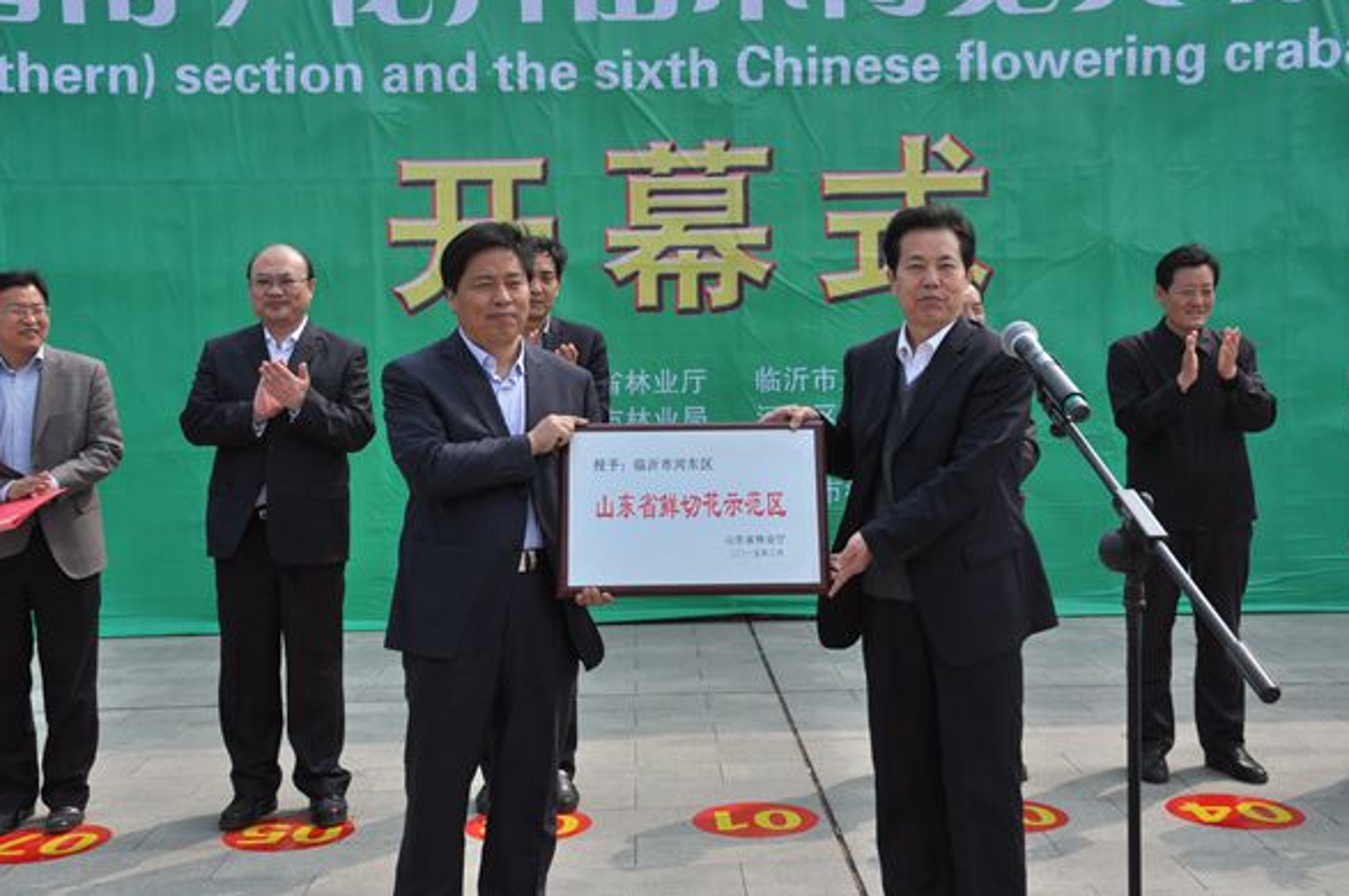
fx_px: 1722
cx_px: 669
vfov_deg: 29.2
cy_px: 445
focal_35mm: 46
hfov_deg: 42.8
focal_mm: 30
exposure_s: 1/640
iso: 400
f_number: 13
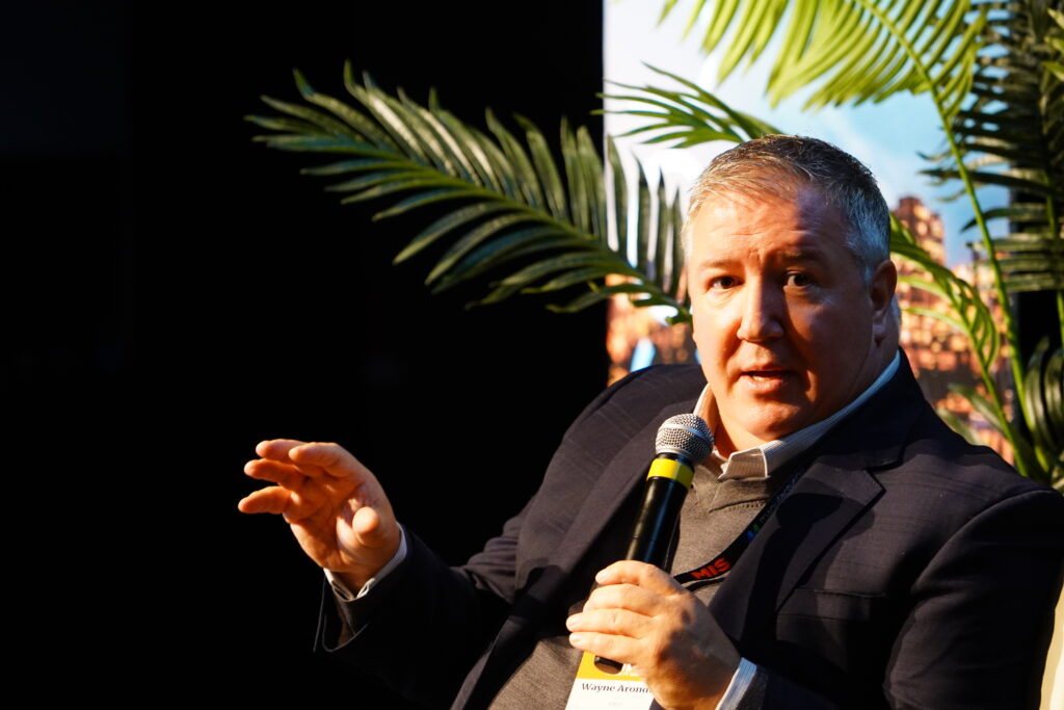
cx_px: 532
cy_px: 355
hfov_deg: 6.9
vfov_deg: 4.6
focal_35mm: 300
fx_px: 8867
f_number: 4
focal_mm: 200
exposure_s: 1/40
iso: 2000
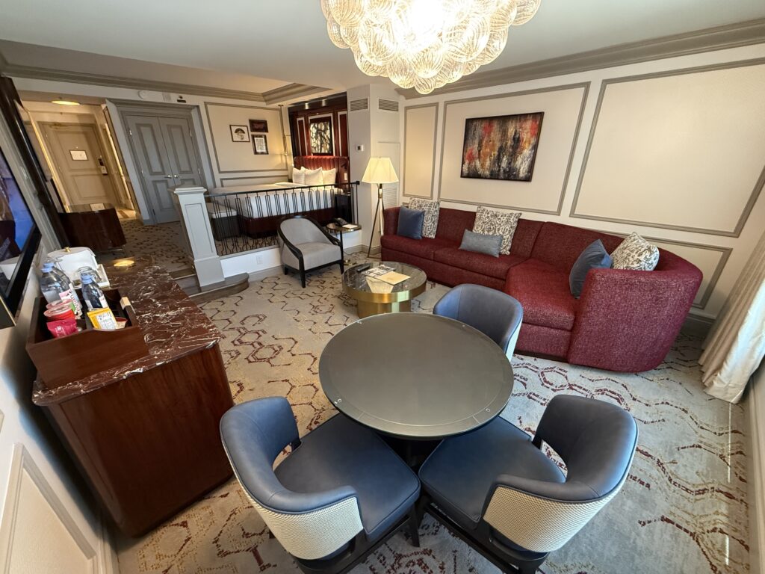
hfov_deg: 102.1
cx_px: 382
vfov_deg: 85.7
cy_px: 287
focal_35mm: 14
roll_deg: +0.0
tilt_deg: -23.1
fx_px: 309
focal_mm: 2.22
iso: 640
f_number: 2.2
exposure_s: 1/60
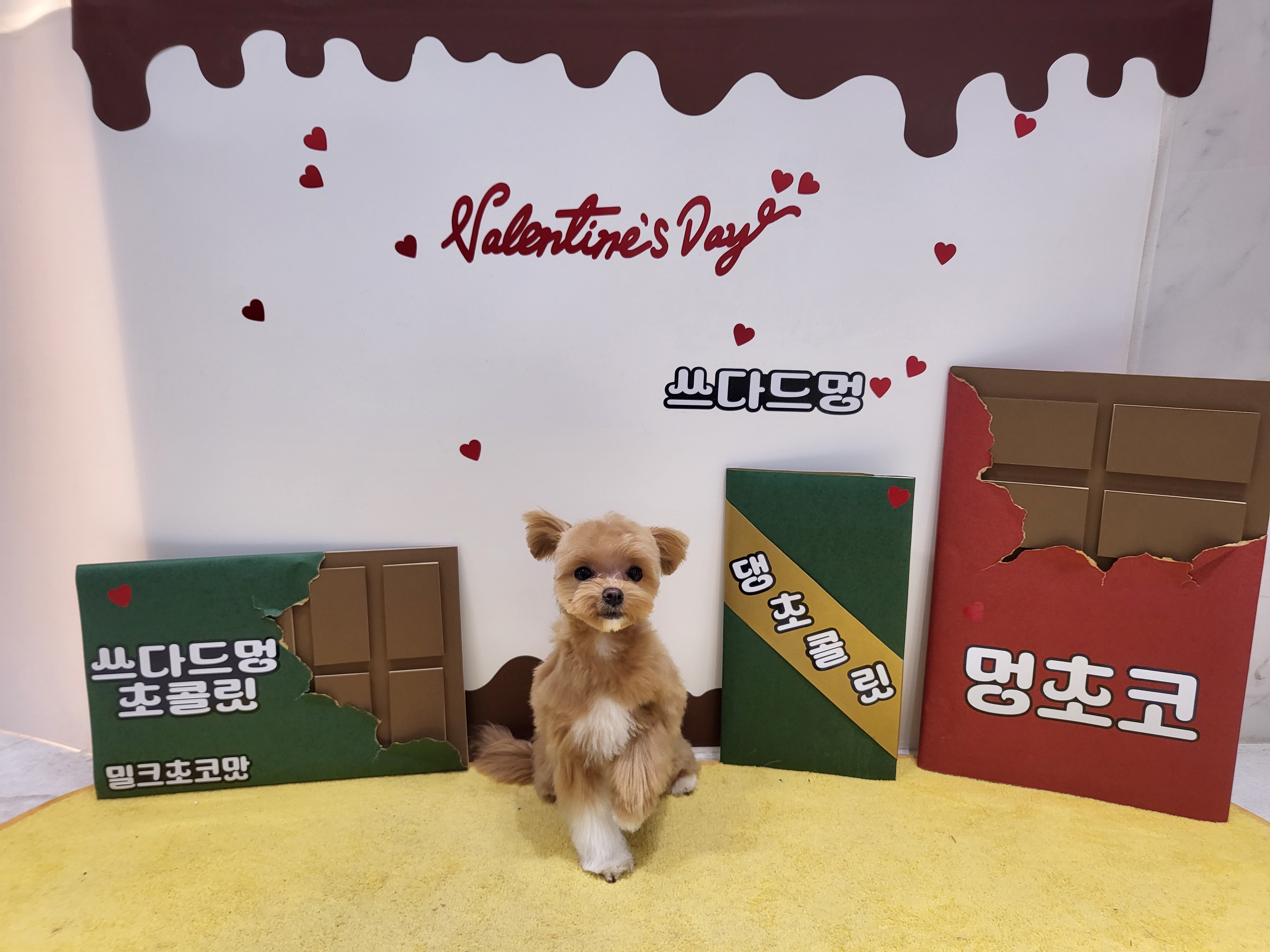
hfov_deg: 67.3
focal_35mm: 26
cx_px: 635
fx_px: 954
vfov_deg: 53.1
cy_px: 476
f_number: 1.8
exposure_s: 1/120
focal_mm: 4.25
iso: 125
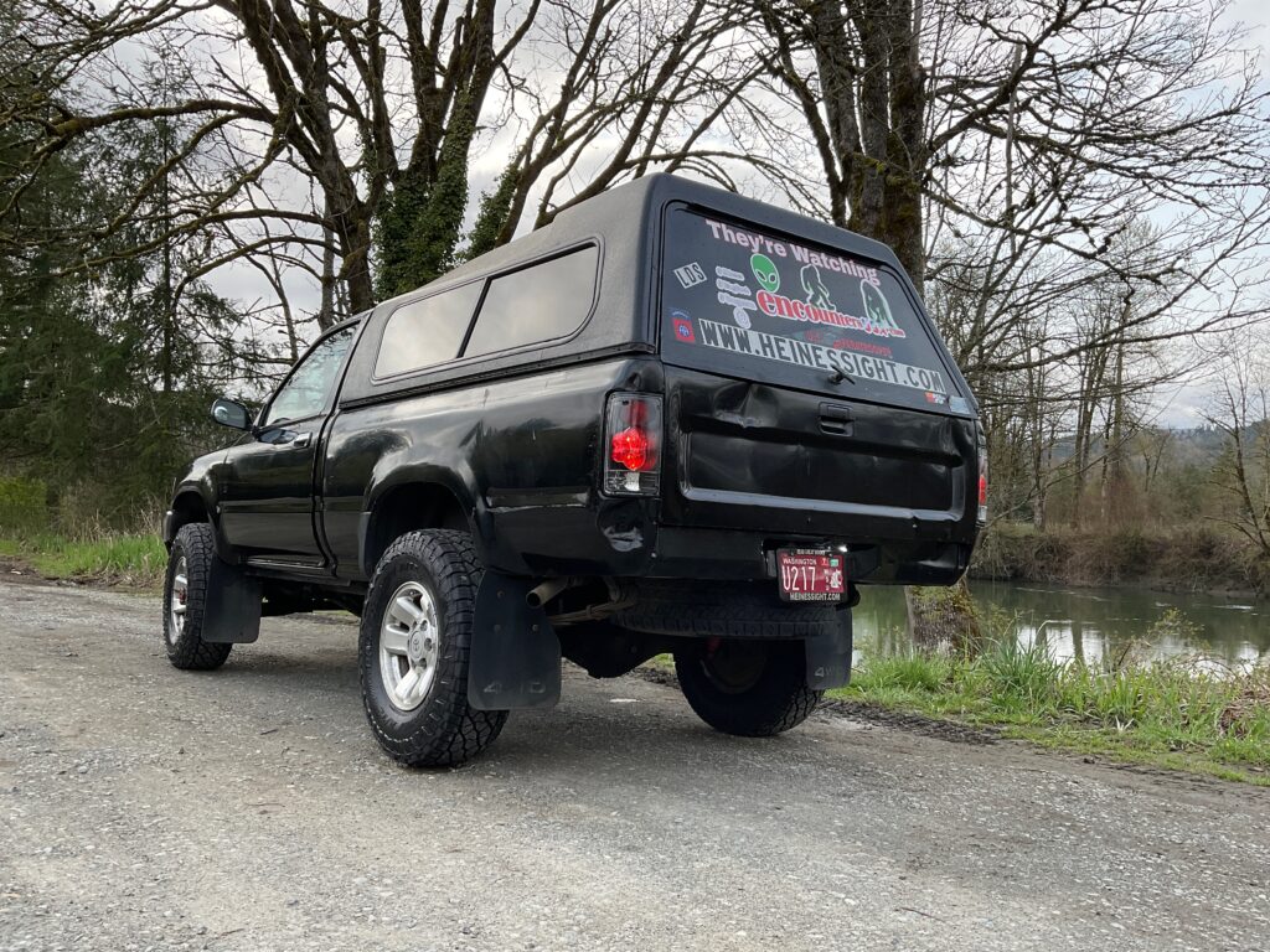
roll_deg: -0.9
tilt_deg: +2.0
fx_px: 1064
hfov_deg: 61.7
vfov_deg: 48.2
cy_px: 476
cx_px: 635
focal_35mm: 29
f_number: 1.8
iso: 16
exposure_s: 1/728
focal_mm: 3
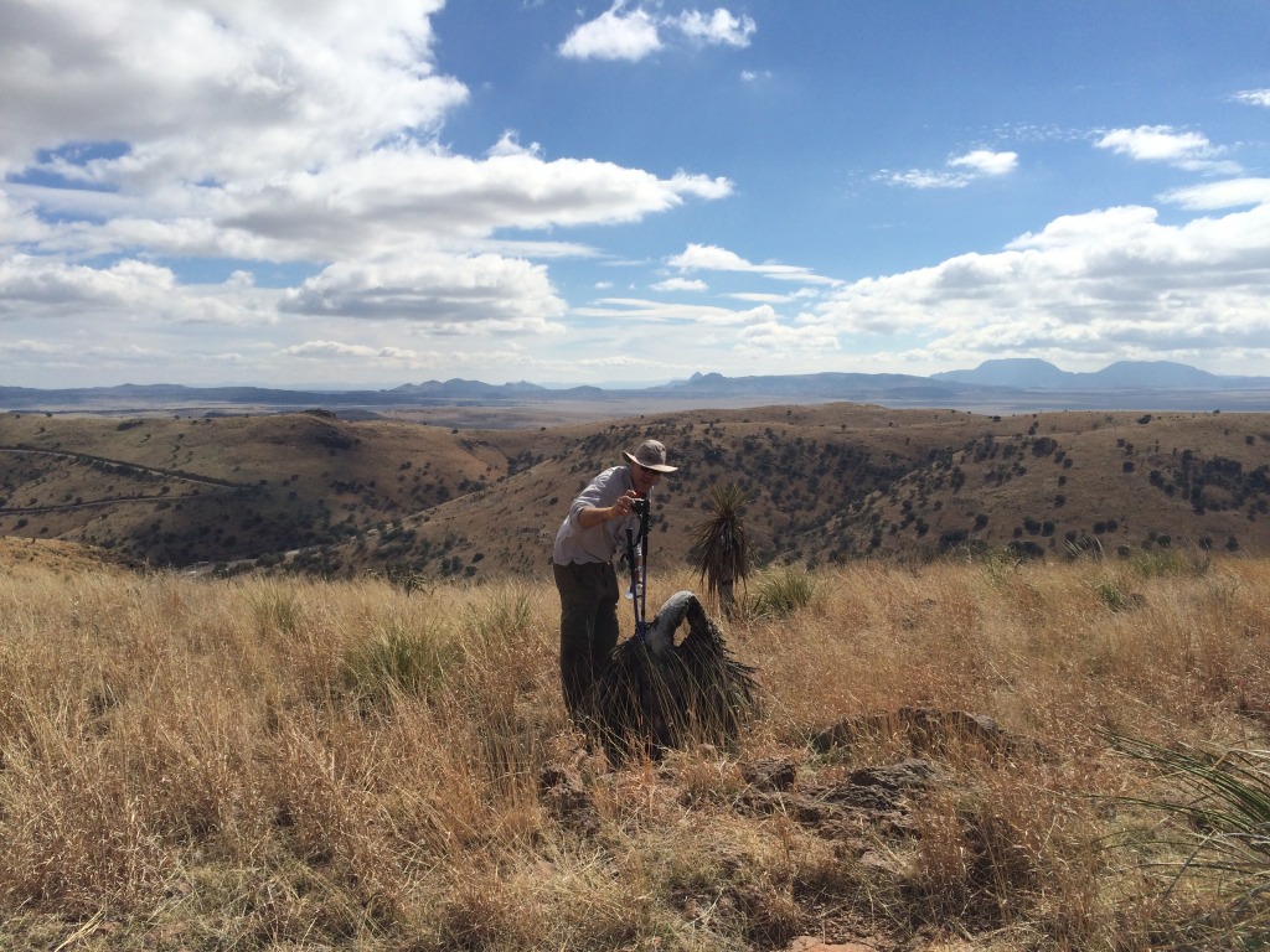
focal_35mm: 29
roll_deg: +1.2
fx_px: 1064
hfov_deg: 61.7
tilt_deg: -5.6
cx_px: 635
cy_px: 476
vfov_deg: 48.2
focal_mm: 4.15
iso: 32
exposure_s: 1/5128
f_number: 2.2
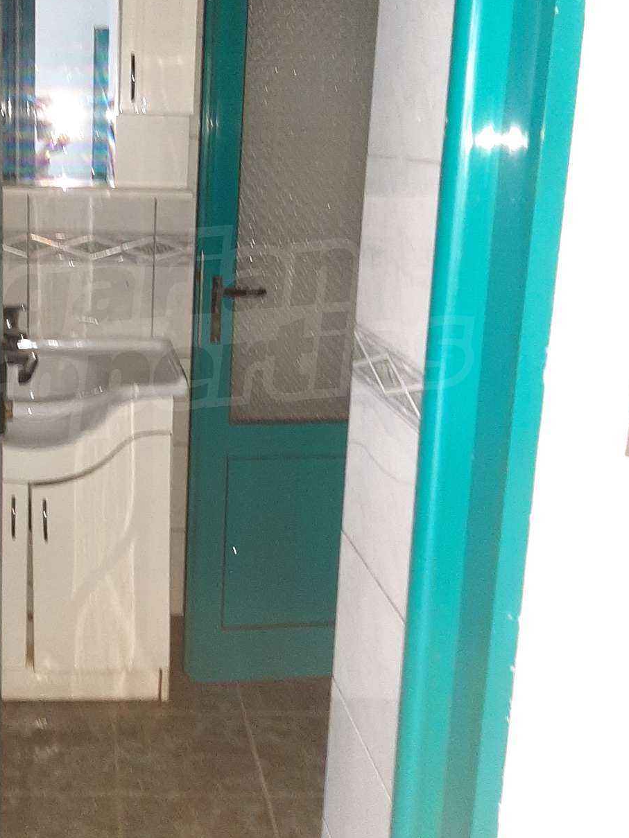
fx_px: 1042
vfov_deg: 43.7
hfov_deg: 32.7
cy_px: 340
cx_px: 128
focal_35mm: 43
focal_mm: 3.93
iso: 500
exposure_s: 1/20
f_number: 1.7
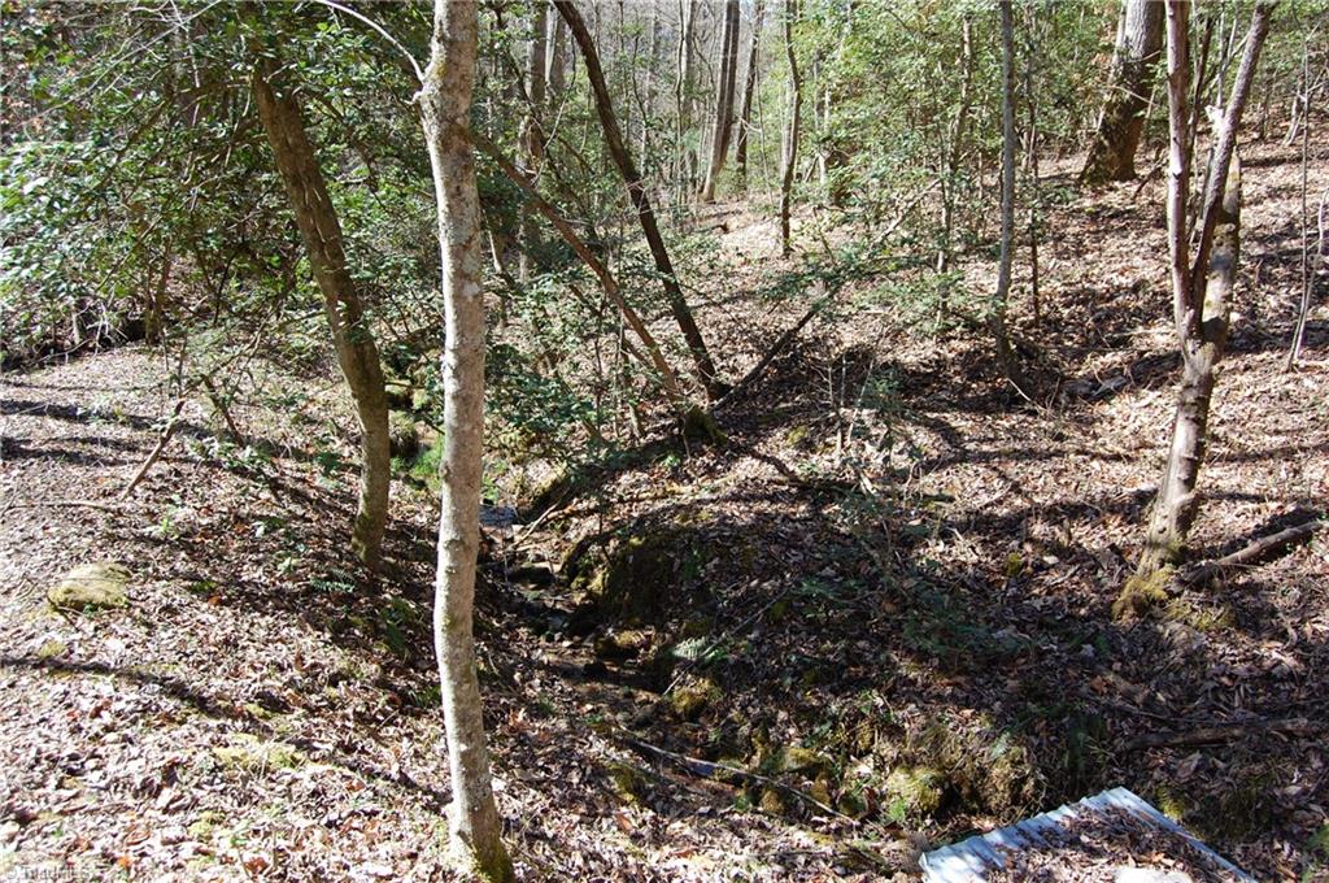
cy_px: 442
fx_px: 995
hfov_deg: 67.4
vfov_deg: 47.8
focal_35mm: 27
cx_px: 664
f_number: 6.3
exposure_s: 1/125
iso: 200
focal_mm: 18
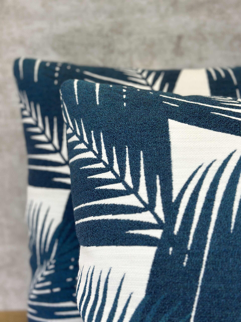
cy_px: 161
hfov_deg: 30.3
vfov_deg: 39.7
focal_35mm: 48
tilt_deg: -12.3
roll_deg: +2.9
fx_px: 446
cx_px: 120
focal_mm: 6.86
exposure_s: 1/121
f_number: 1.78
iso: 80
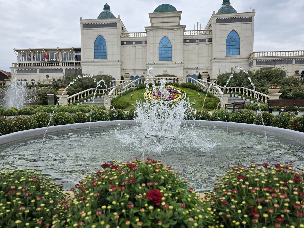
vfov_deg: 58.9
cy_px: 114
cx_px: 152
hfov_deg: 73.9
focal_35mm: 23
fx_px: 202
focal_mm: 6.3
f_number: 1.7
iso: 80
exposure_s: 1/2760
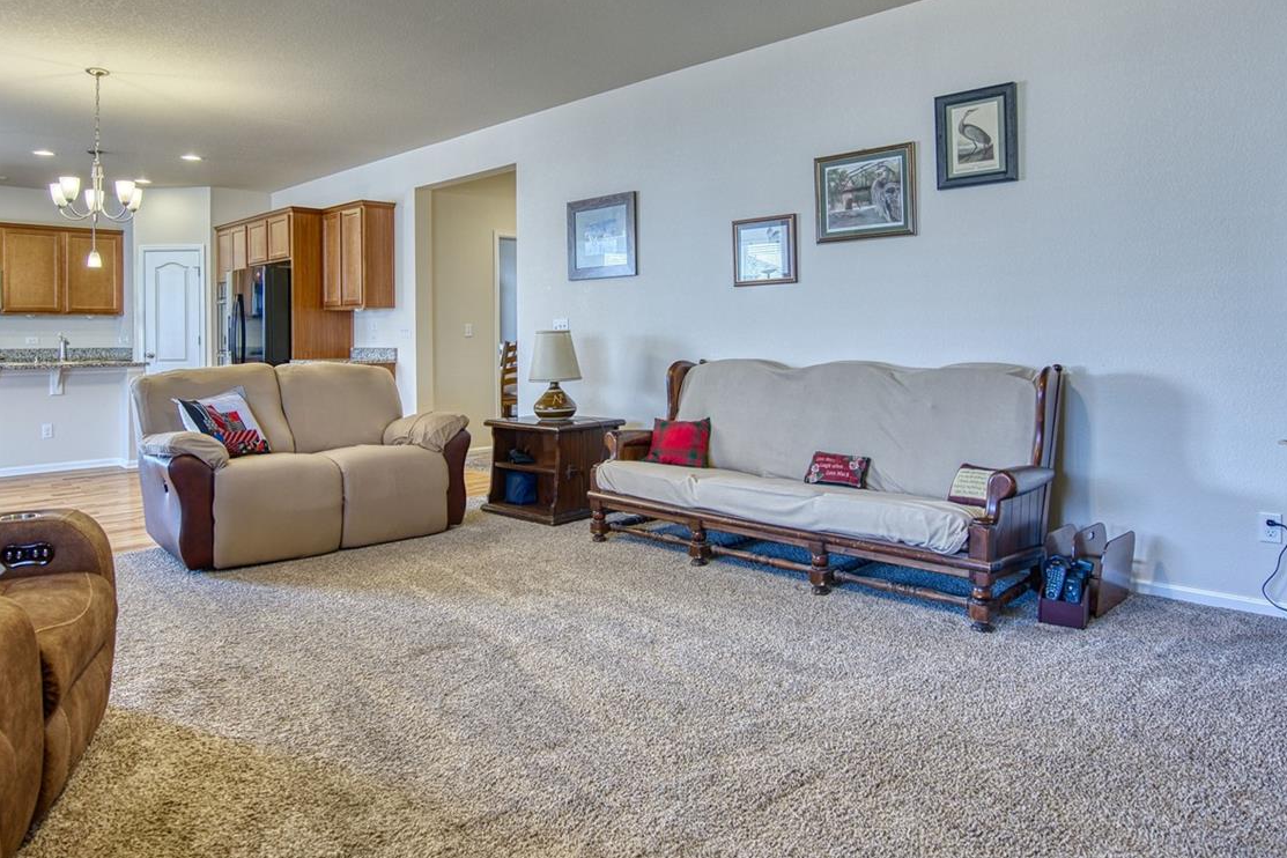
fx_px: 822
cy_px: 335
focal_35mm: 23
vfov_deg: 54.6
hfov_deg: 76.0
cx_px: 608
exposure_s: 1/25
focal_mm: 16
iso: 500
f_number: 4
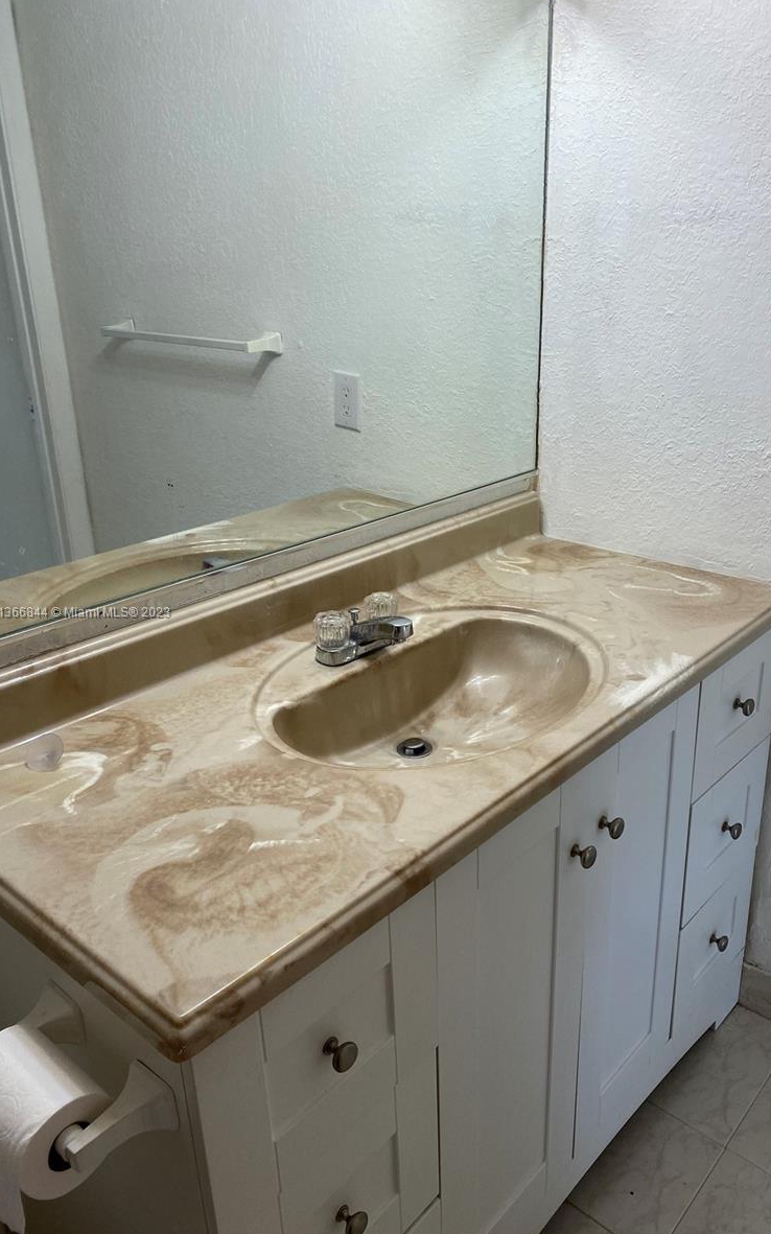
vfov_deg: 66.5
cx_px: 449
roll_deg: +0.0
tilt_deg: -23.0
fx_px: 941
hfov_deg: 44.4
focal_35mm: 28
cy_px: 613
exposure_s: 1/120
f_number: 1.8
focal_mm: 4.25
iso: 64
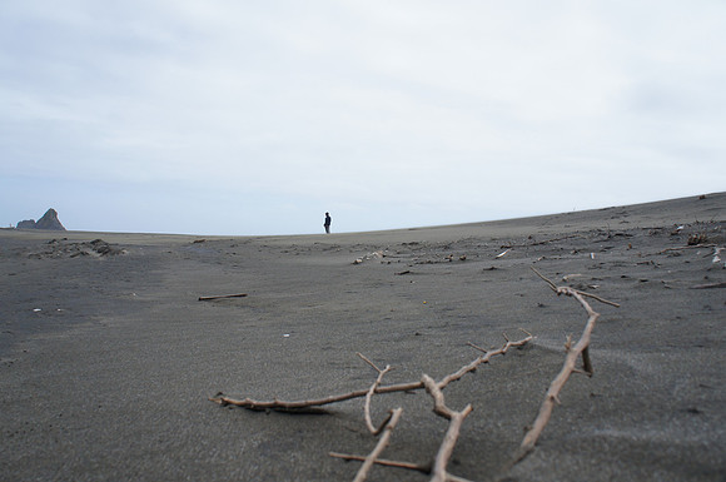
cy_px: 241
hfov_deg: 67.5
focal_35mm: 27
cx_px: 363
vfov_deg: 47.8
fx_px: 544
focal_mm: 18
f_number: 8
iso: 200
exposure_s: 1/640
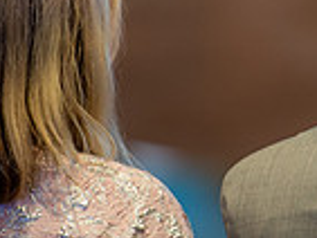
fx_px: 7232
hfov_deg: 2.5
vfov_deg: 1.9
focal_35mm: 789
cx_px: 281
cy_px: 63
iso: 1250
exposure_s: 1/80
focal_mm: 200
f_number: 2.8
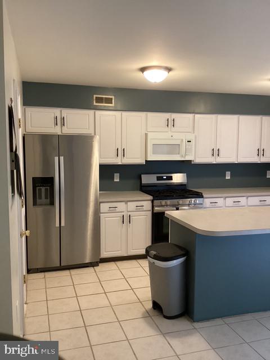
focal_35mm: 31
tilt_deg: -5.2
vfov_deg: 58.4
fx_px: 322
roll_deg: -3.3
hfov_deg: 45.4
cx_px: 135
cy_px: 180
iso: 320
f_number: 2.4
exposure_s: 1/40
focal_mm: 3.3
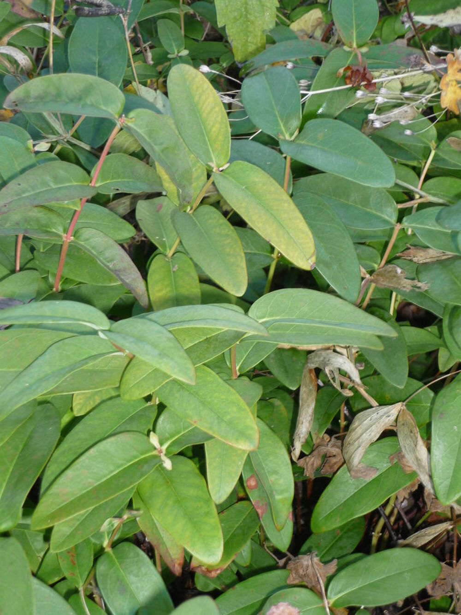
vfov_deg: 33.2
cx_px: 230
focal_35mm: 58
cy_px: 308
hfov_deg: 25.2
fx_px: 1030
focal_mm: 9.6
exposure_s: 1/40
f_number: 3.5
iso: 100
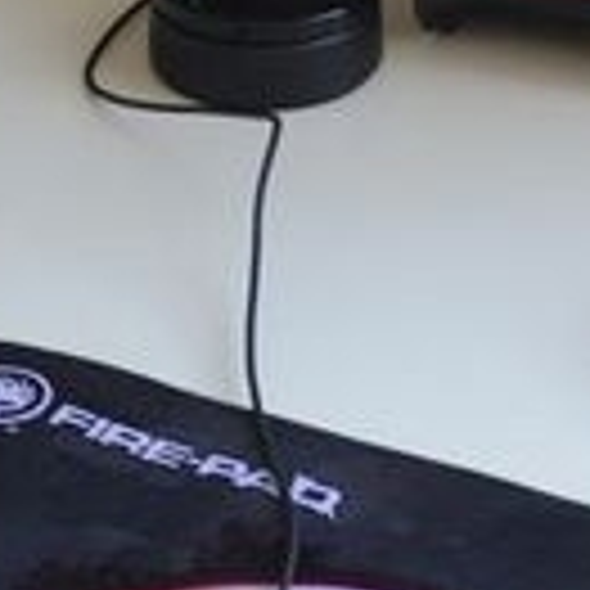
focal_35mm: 186
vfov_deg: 9.3
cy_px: -158
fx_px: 3587
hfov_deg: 9.2
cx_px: -284
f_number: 5
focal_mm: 24
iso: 400
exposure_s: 1/40
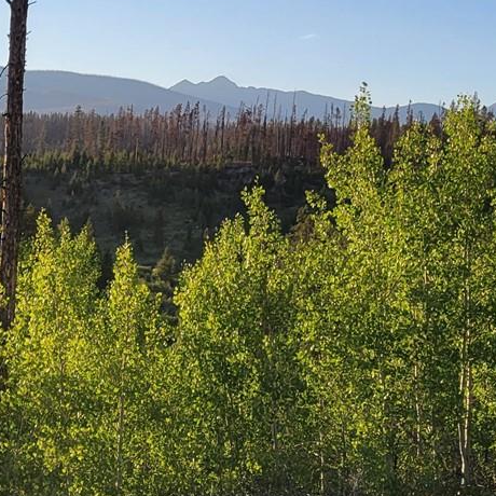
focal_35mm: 80
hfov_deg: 21.3
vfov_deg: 21.6
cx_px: 79
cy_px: 181
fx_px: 1297
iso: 40
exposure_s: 1/1972
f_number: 1.8
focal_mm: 5.4
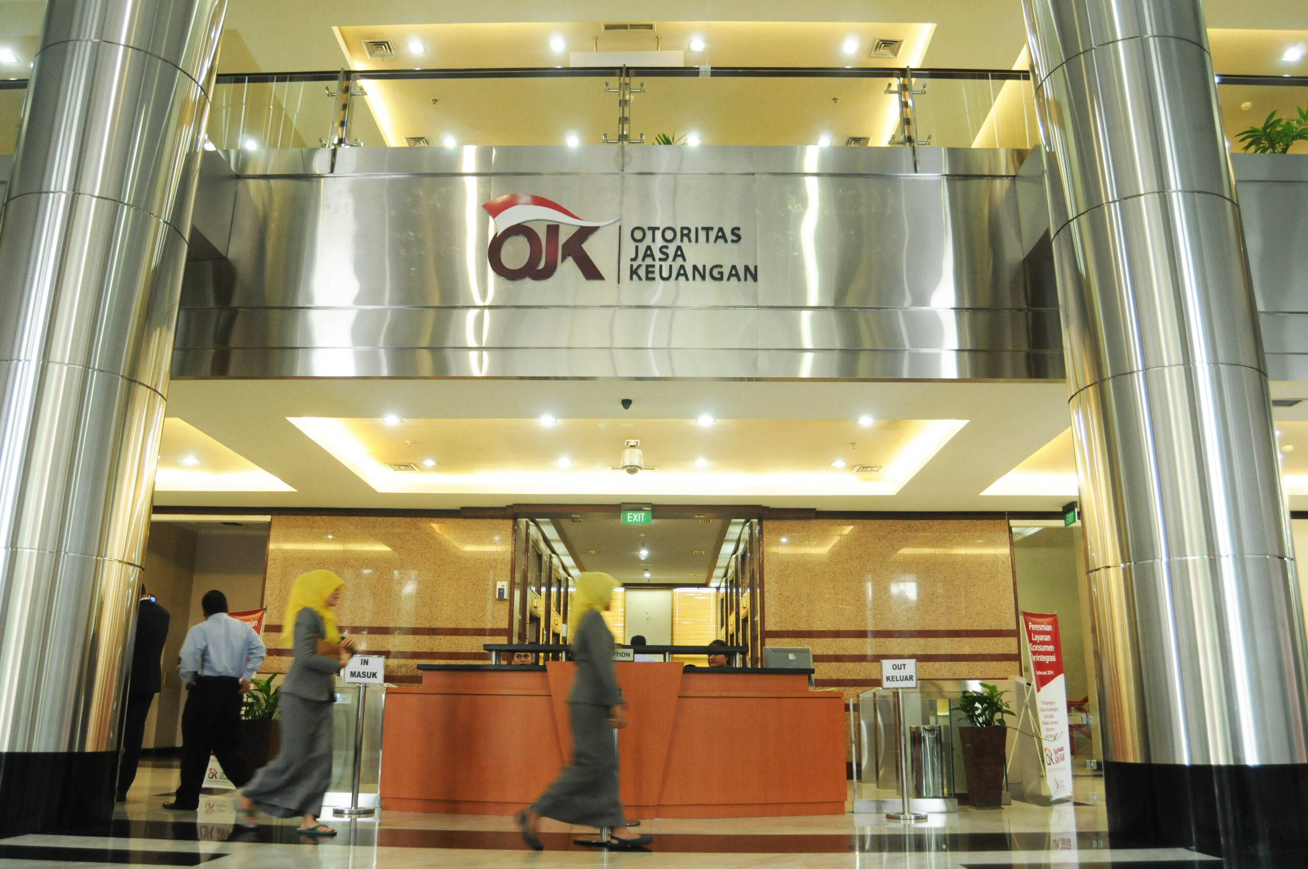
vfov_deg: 47.8
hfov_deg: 67.4
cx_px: 654
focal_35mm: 27
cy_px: 434
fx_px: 980
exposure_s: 1/30
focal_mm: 18
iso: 800
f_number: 4
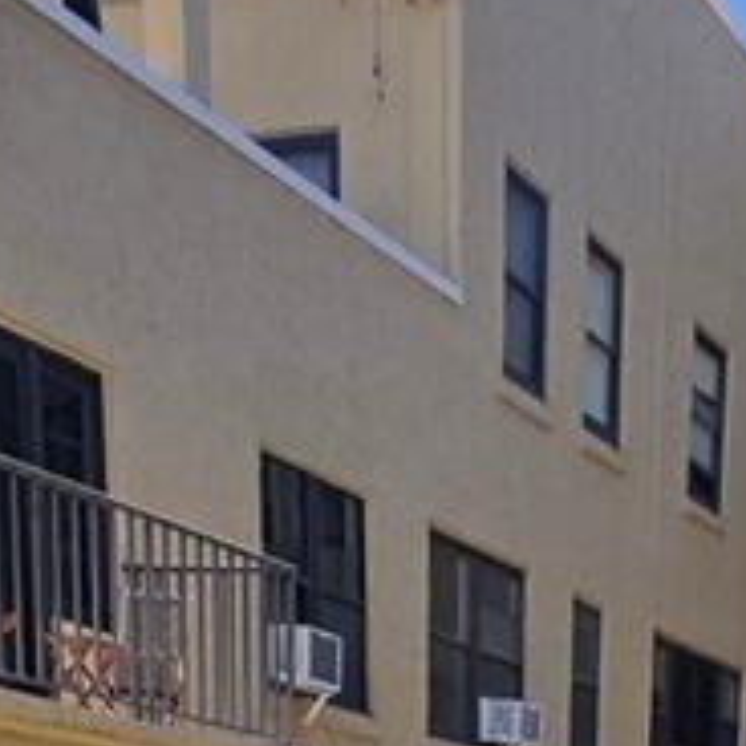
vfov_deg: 14.6
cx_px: 673
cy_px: 1800
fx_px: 1829
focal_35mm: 75
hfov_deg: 22.5
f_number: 2.2
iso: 50
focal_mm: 2.2
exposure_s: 1/2760
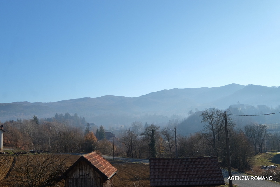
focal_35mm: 36
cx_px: 140
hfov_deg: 53.1
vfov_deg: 36.9
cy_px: 94
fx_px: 280
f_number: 8
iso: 200
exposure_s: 1/350
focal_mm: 24
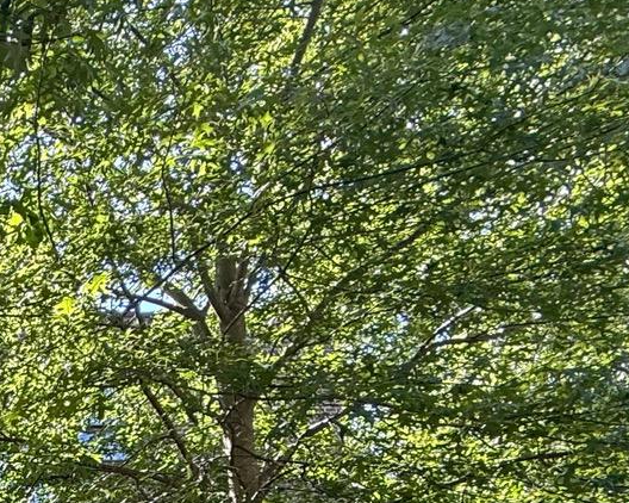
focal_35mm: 53
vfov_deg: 22.9
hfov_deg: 23.9
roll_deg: +1.4
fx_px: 986
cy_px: 765
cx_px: -410
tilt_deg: +7.8
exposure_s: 1/99
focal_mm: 2.22
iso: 64
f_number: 2.2
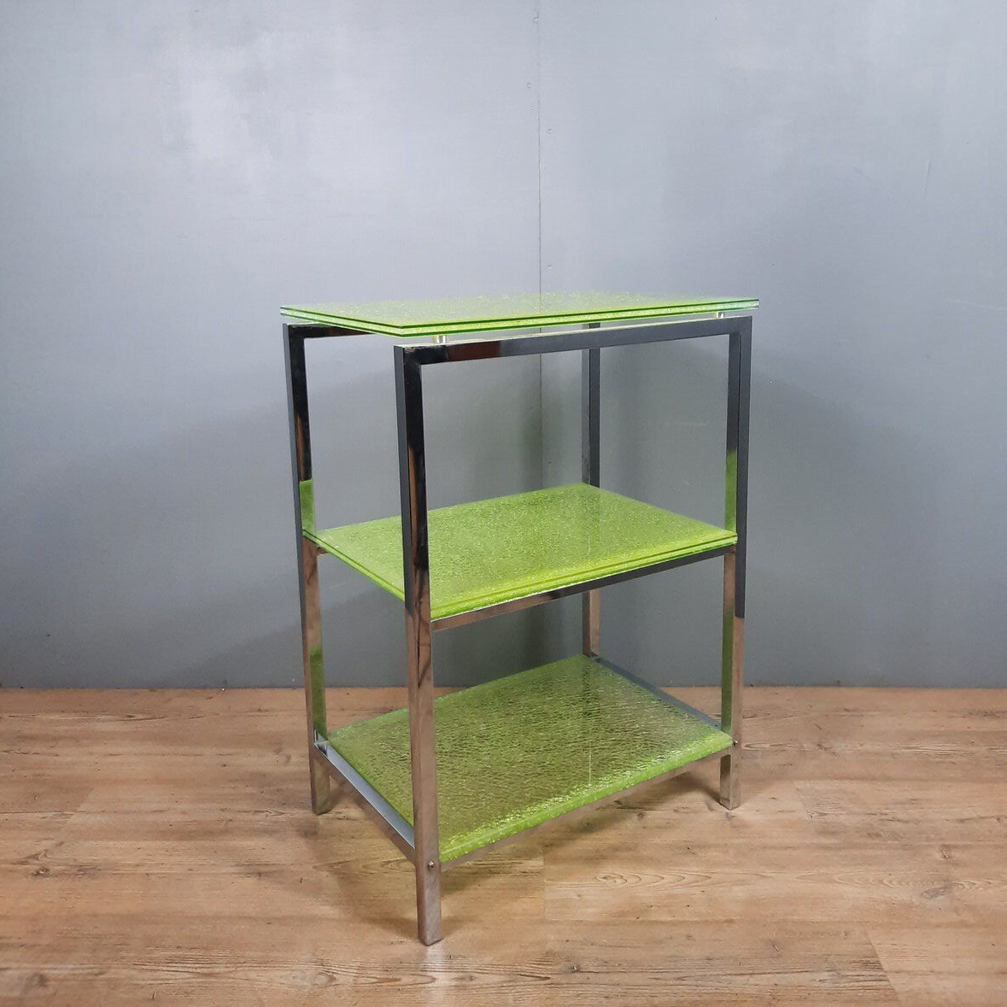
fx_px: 987
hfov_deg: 54.0
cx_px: 504
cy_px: 445
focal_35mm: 30
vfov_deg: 53.9
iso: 250
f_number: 2
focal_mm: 4.6
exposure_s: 1/50
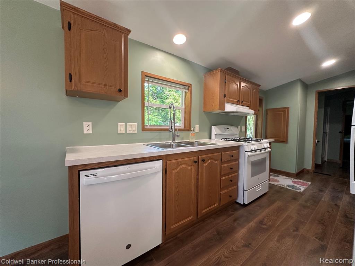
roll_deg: -1.0
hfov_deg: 102.1
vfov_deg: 85.7
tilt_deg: -1.9
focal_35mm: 14
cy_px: 133
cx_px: 178
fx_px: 144
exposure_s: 1/120
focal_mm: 2.22
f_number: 2.2
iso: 250
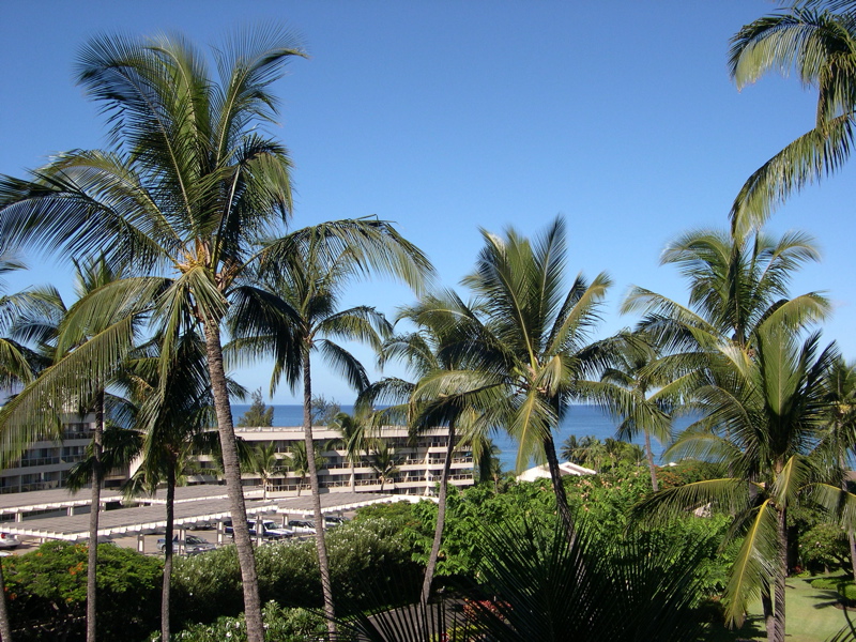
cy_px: 321
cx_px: 428
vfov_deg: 37.7
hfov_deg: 49.0
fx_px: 940
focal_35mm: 38
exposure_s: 1/241
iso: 100
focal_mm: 8
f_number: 7.6
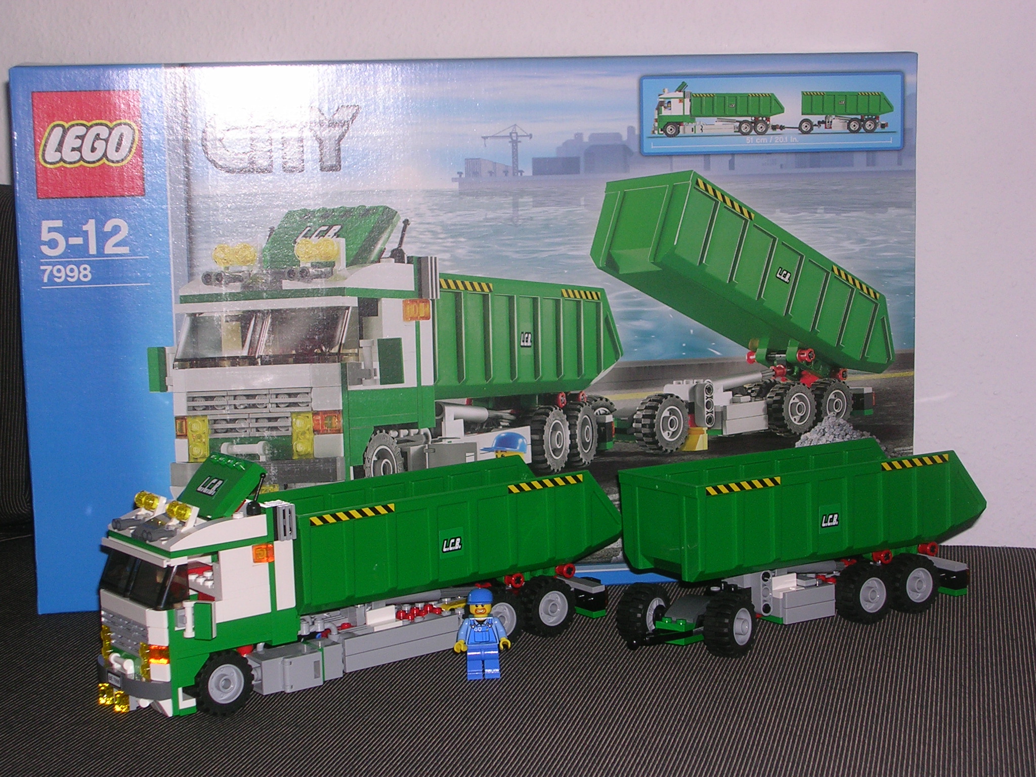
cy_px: 388
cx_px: 518
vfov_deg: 20.4
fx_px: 2155
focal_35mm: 72
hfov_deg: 27.0
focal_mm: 10.9
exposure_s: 1/60.1
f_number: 3.7
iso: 50
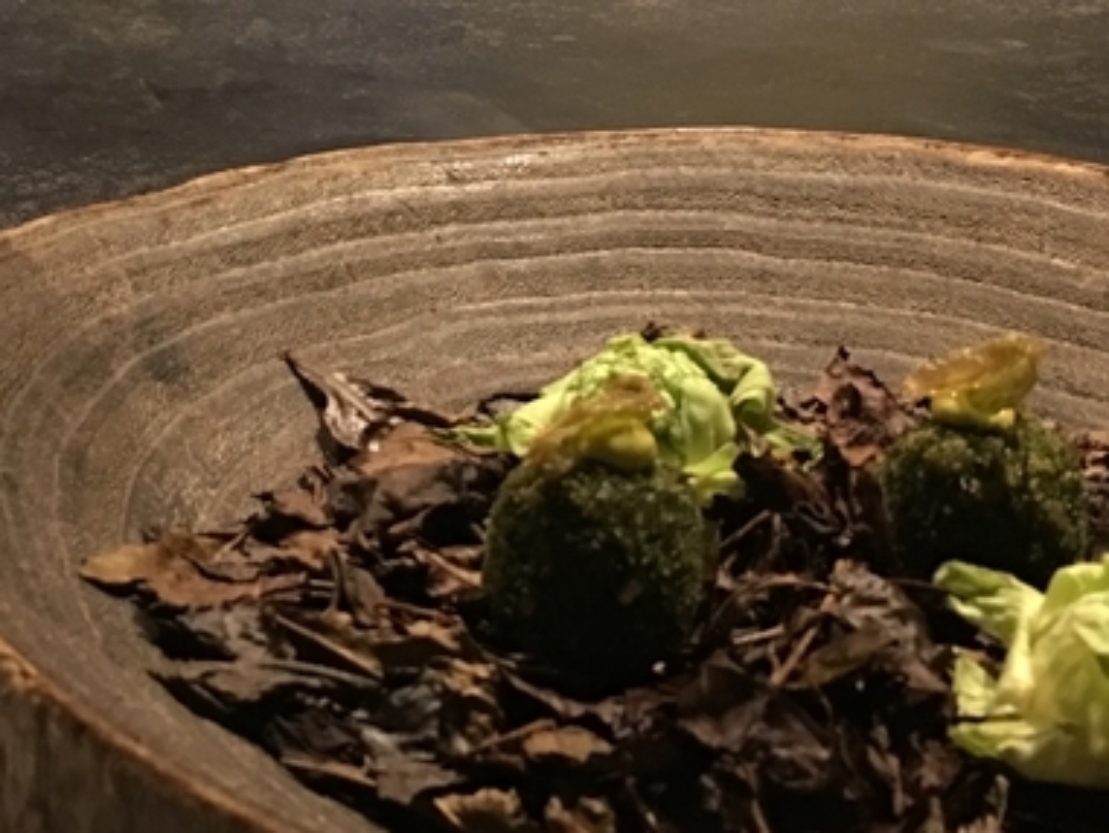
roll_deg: -1.1
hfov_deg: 24.7
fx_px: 2500
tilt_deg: -15.1
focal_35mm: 78
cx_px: 277
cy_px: 87
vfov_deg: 18.6
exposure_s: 1/4
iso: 80
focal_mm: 4.15
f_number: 2.2
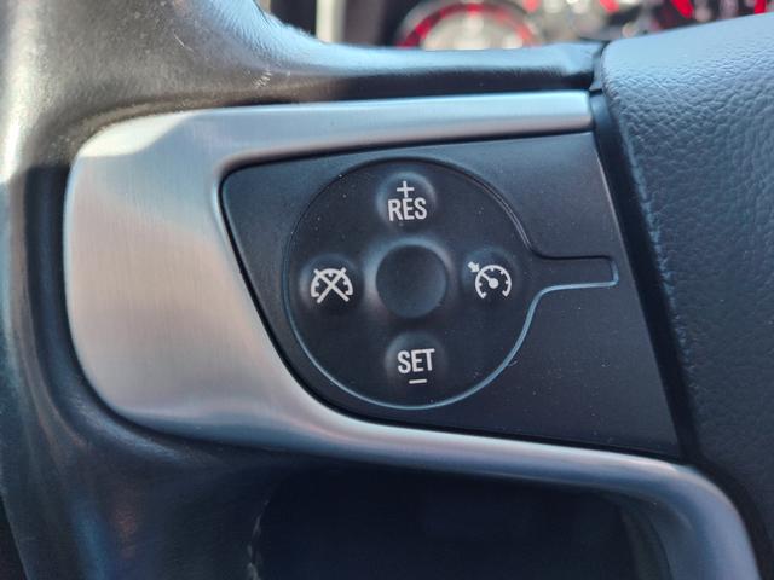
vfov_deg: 58.9
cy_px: 290
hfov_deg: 73.9
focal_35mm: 23
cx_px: 387
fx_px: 514
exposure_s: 1/120
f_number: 1.88
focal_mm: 5.56
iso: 519
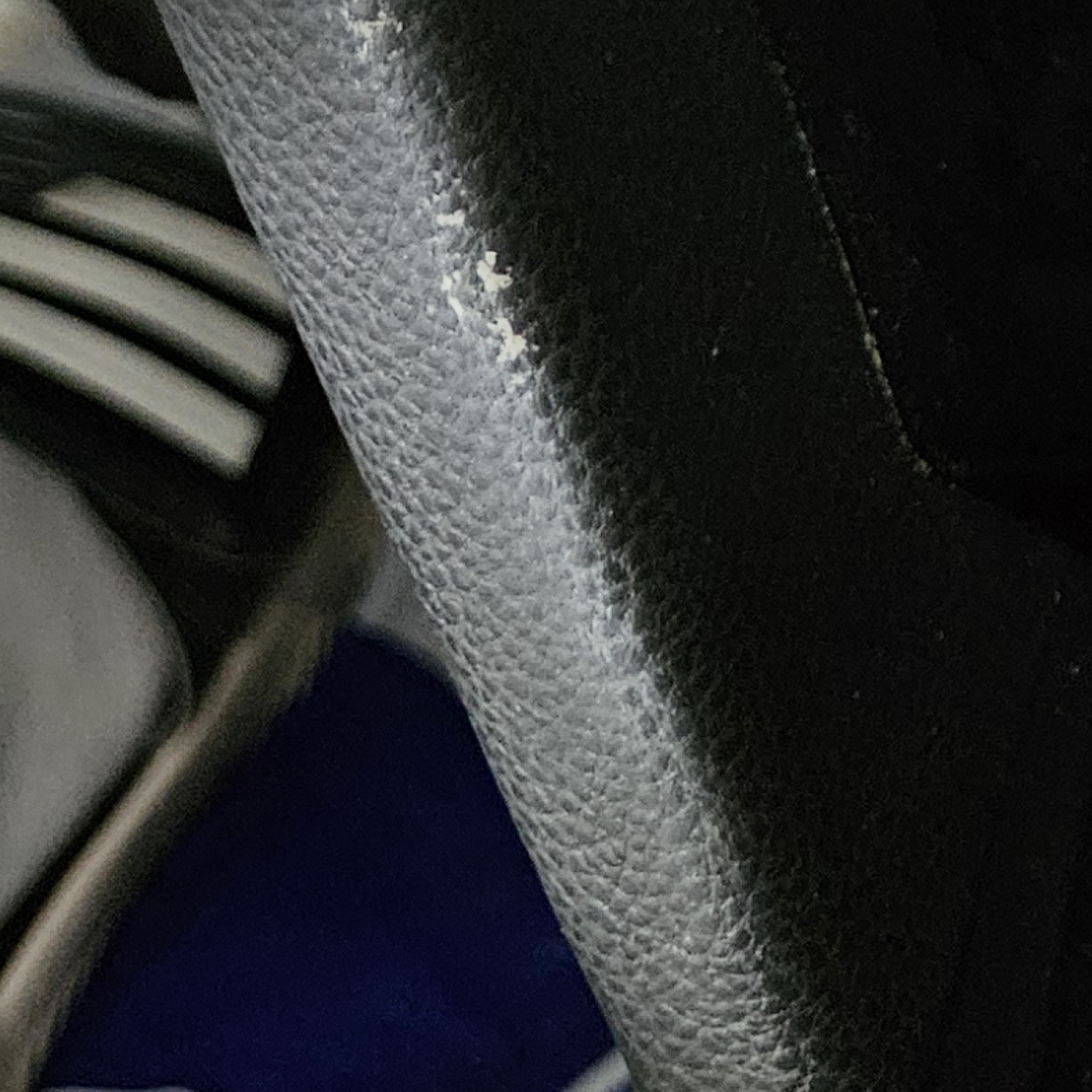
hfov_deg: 13.6
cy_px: -653
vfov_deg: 15.3
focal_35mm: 103
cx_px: 2397
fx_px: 3676
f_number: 1.8
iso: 1250
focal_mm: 5.4
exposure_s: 1/24
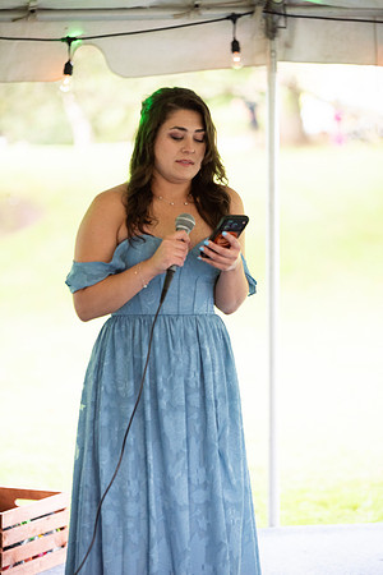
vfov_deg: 16.4
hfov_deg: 11.0
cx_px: 192
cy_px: 288
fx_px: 1995
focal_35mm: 125
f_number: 2.8
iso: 2500
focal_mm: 125
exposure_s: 1/200
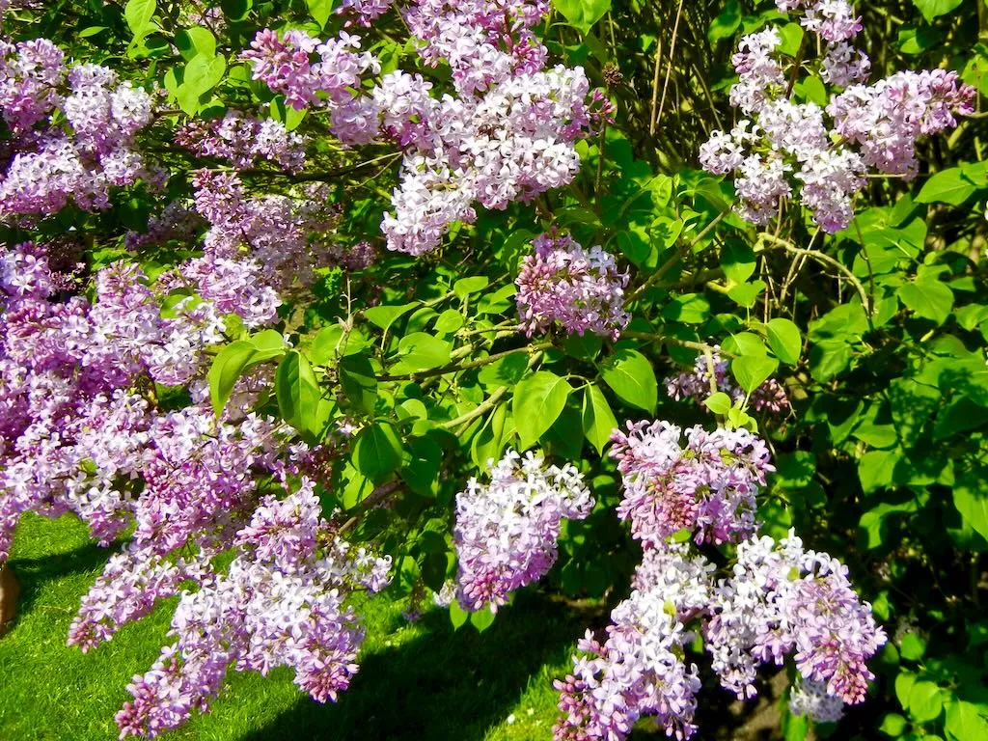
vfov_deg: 46.8
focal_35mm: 30
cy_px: 370
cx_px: 494
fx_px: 856
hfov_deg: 60.0
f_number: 3.5
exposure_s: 1/942
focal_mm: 5.4
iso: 160
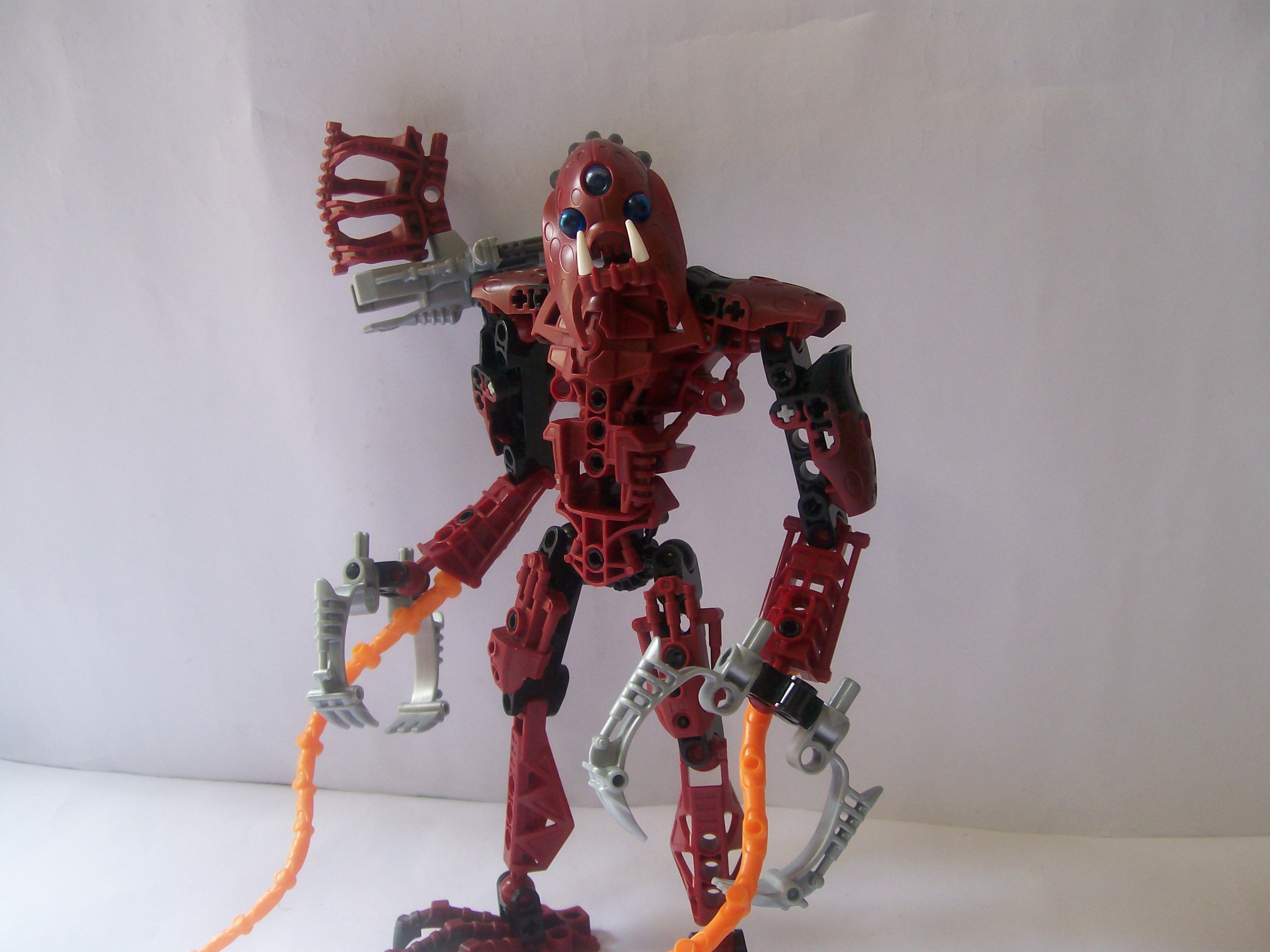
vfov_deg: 39.7
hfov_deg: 51.4
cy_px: 476
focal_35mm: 36
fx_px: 1321
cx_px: 635
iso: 80
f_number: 2.7
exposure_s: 1/54.3
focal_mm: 6
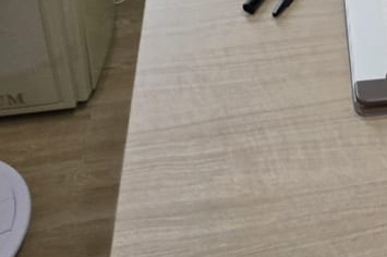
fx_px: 655
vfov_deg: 19.0
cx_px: 488
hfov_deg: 27.9
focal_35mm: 61
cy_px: -146
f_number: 1.9
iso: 100
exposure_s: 1/120
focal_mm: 2.2
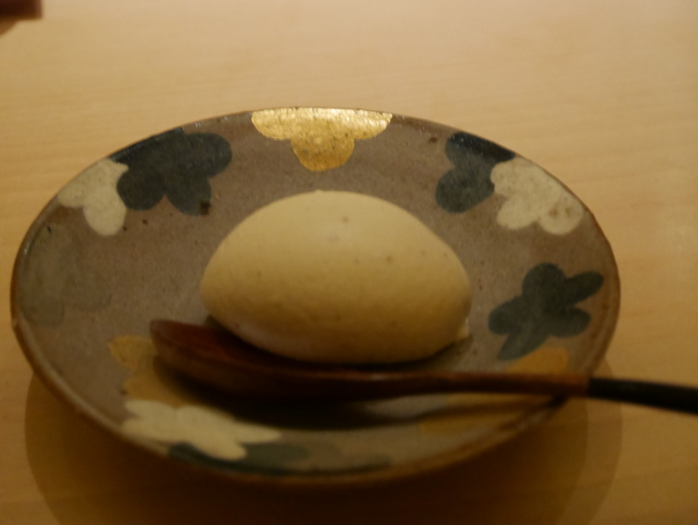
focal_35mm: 58
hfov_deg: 33.2
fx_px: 1170
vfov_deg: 25.3
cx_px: 349
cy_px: 262
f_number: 5.5
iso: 3200
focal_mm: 29
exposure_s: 1/15
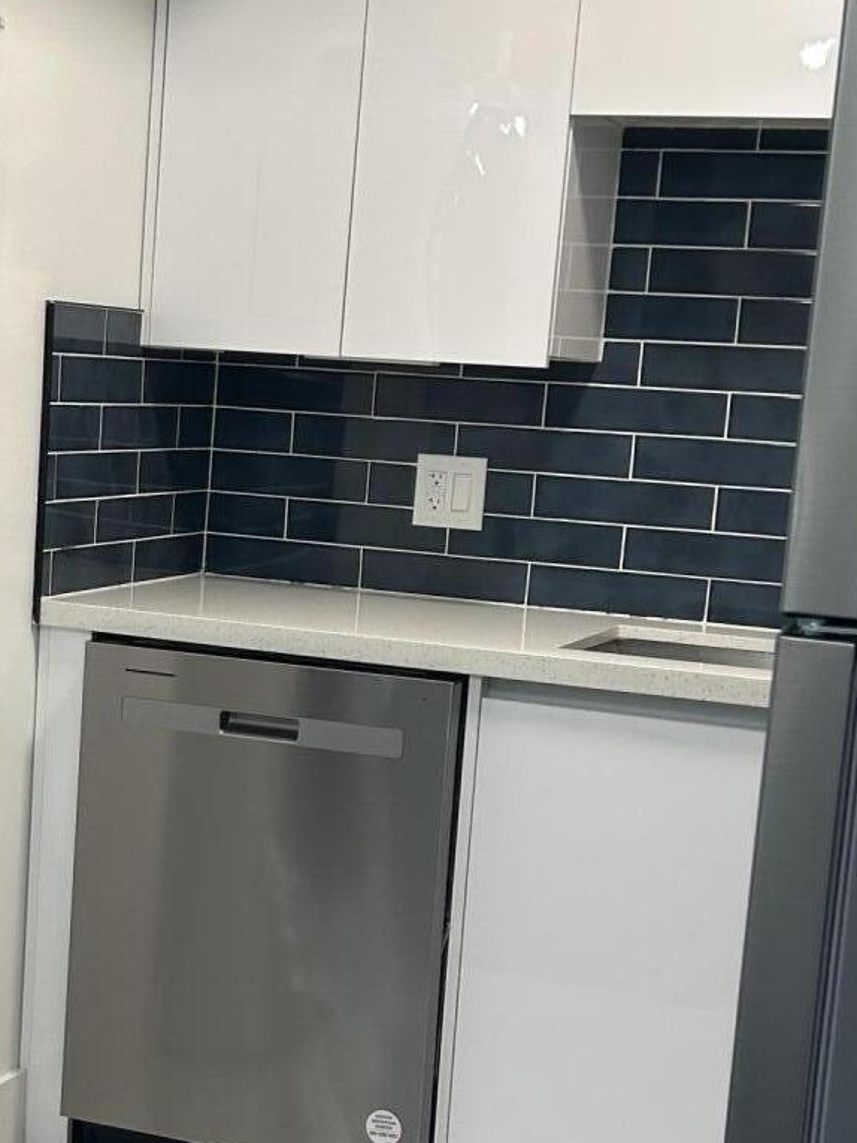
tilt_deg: -8.2
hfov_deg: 21.4
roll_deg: -4.1
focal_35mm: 68
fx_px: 2244
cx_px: 175
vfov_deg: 28.5
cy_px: 686
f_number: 1.5
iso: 64
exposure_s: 1/112
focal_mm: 5.7
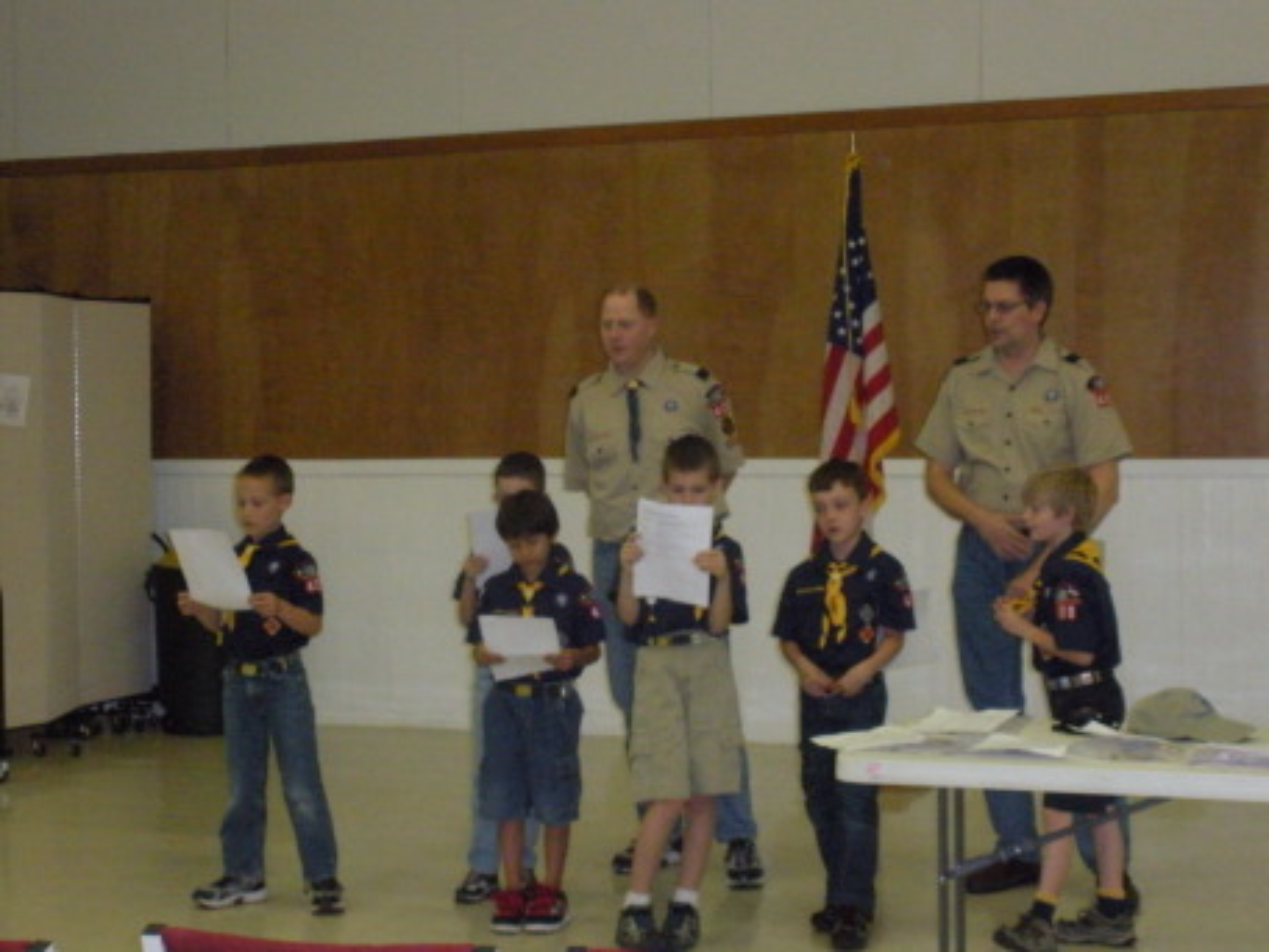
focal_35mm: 64
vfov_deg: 22.9
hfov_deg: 30.3
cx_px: 634
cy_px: 476
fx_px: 2346
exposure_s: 1/125
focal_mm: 11.2
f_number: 4.6
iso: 800
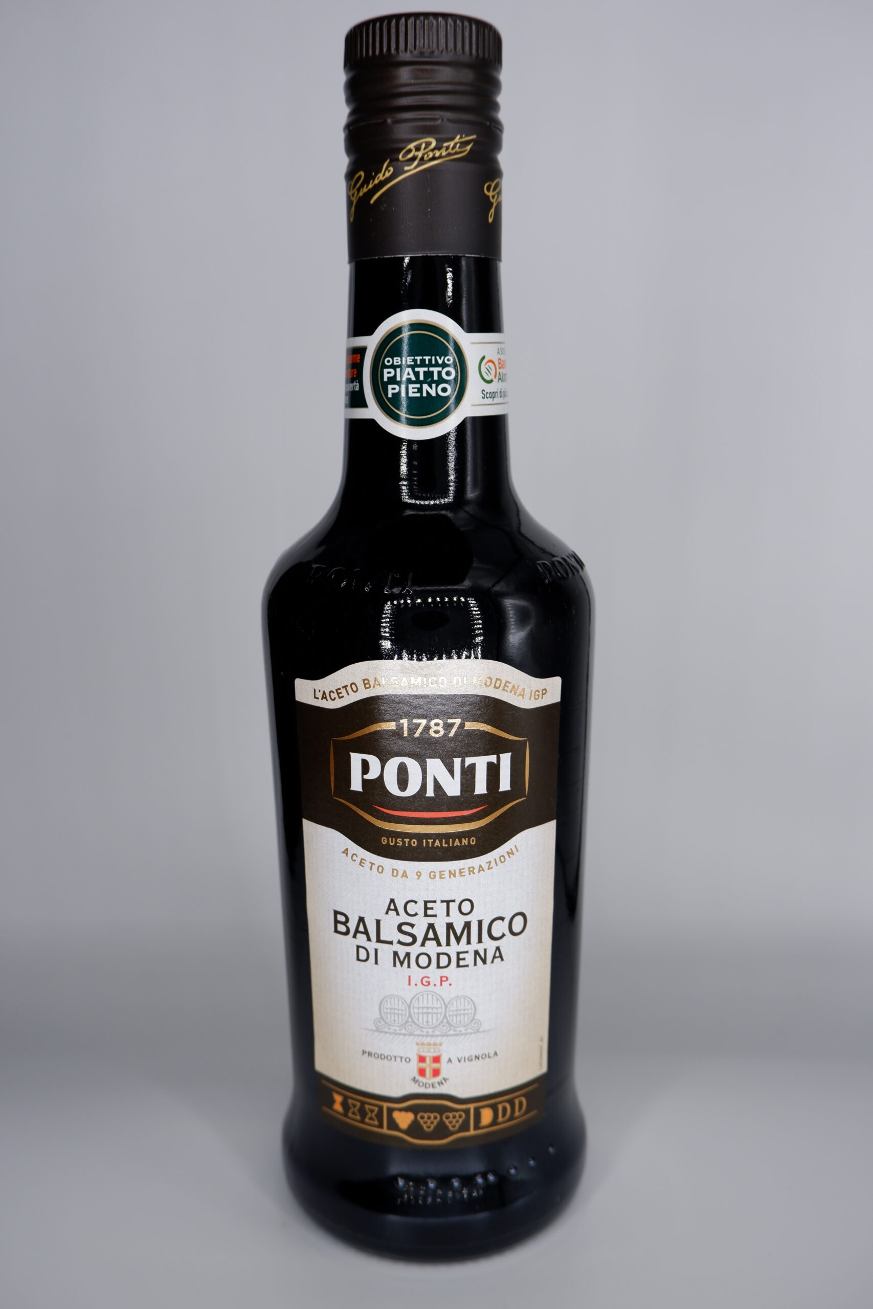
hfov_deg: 40.0
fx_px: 1200
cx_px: 436
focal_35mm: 33
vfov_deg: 57.2
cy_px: 654
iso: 200
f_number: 5
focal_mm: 22.8
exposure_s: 1/210
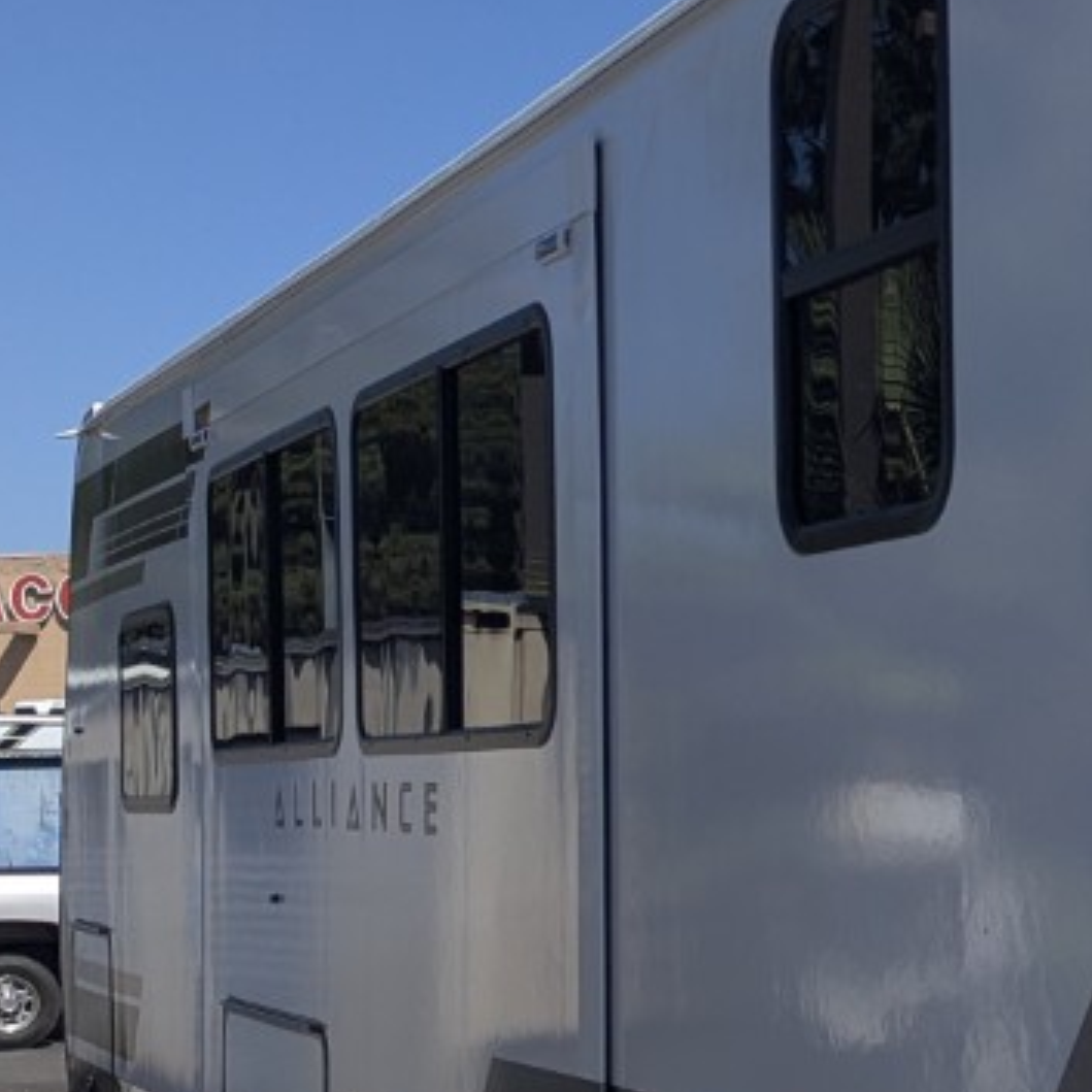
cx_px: 1428
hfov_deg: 19.1
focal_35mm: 84
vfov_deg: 20.5
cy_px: 832
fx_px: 2998
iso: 70
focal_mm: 6.81
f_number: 1.85
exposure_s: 1/4184
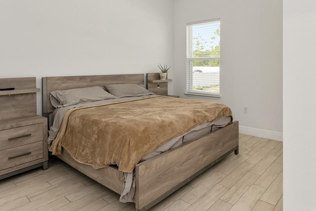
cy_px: 67
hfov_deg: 73.4
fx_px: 202
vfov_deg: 53.8
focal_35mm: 23
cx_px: 214
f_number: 7.1
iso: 800
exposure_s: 1/30
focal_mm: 14
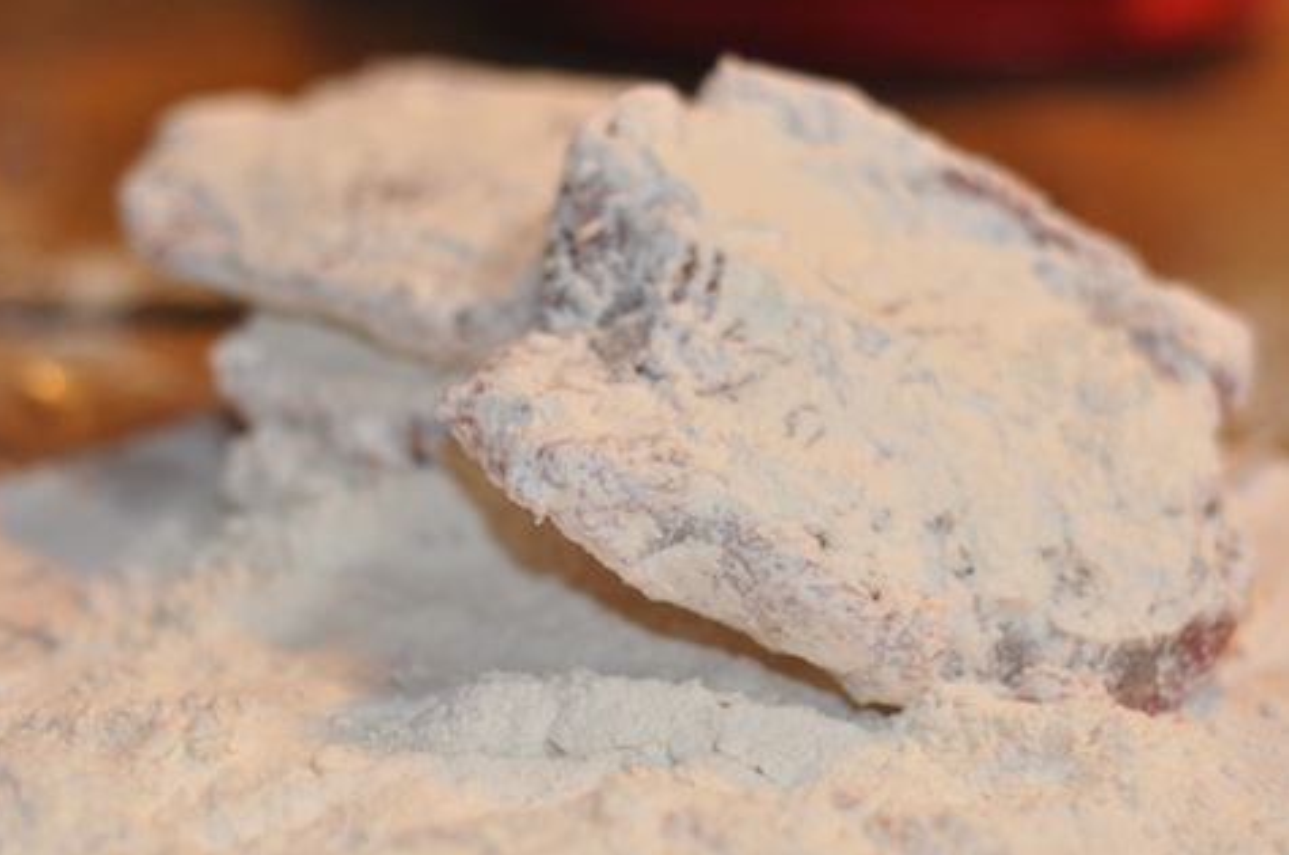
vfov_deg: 17.2
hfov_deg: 25.7
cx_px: 613
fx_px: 2824
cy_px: 442
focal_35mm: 79
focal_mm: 50
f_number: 2.8
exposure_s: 1/100
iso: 640
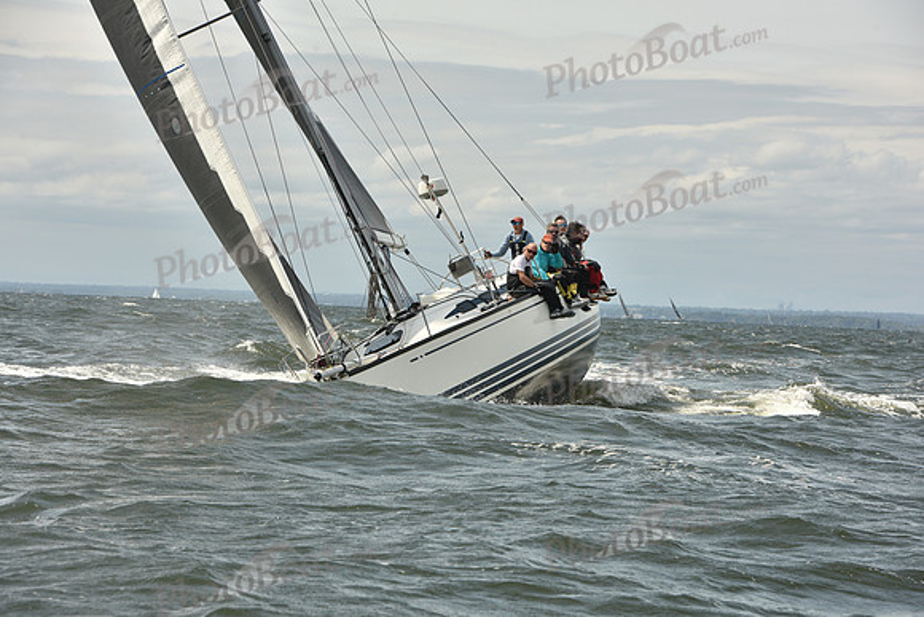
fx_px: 3466
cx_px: 462
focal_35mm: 135
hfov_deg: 15.2
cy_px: 308
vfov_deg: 10.2
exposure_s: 1/800
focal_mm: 135
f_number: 9
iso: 250
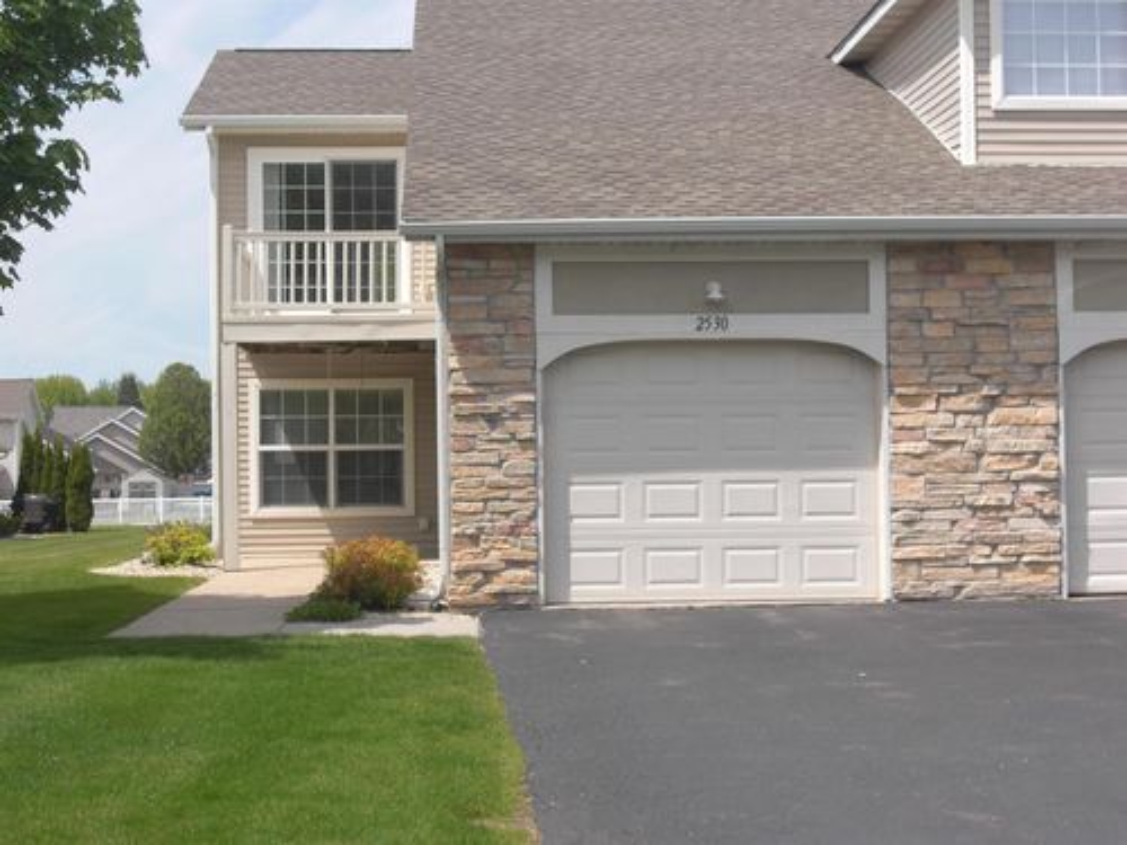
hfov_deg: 31.7
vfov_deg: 24.0
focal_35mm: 61
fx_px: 1986
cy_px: 422
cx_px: 564
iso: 50
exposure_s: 1/500
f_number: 3.8
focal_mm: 10.8
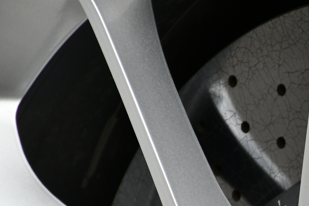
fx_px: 4240
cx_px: 410
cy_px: 291
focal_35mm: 494
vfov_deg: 2.8
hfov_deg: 4.2
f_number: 5.6
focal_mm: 116
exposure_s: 1/500
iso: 640
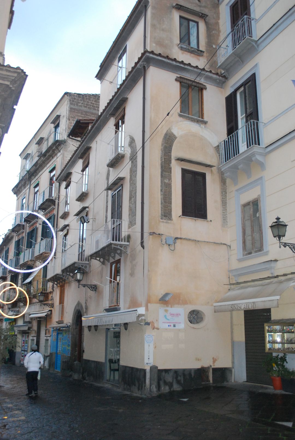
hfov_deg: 37.0
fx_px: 441
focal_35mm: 36
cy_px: 220
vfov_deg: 53.1
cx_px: 148
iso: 1250
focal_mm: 24
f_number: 4.2
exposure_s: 1/60
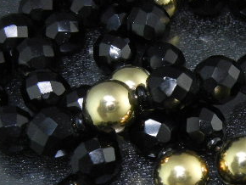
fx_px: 533
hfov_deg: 25.4
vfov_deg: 19.6
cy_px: 127
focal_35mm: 75
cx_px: 206
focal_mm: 6.2
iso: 800
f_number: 7.2
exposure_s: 1/30
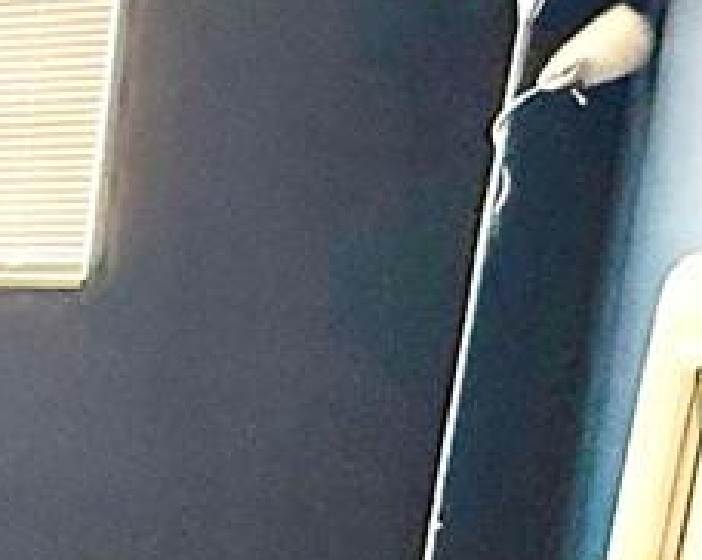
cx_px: -1001
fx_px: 1993
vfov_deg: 15.6
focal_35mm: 96
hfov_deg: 13.8
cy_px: 625
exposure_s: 1/99
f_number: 2.2
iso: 200
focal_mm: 2.22
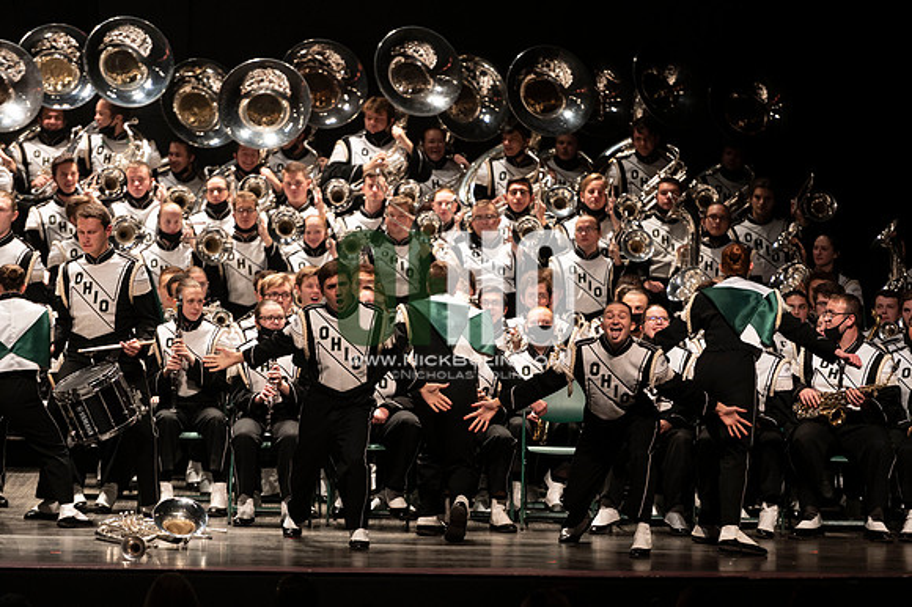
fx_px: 5064
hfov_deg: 10.3
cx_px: 456
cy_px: 304
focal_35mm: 200
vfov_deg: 6.9
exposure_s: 1/500
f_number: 2.8
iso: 2500
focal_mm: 200
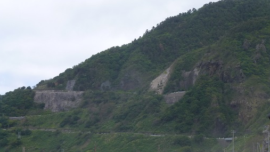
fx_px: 709
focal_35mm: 99
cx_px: 134
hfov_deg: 21.6
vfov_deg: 12.2
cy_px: 87
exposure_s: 1/320
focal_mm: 16.1
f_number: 5.2
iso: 100
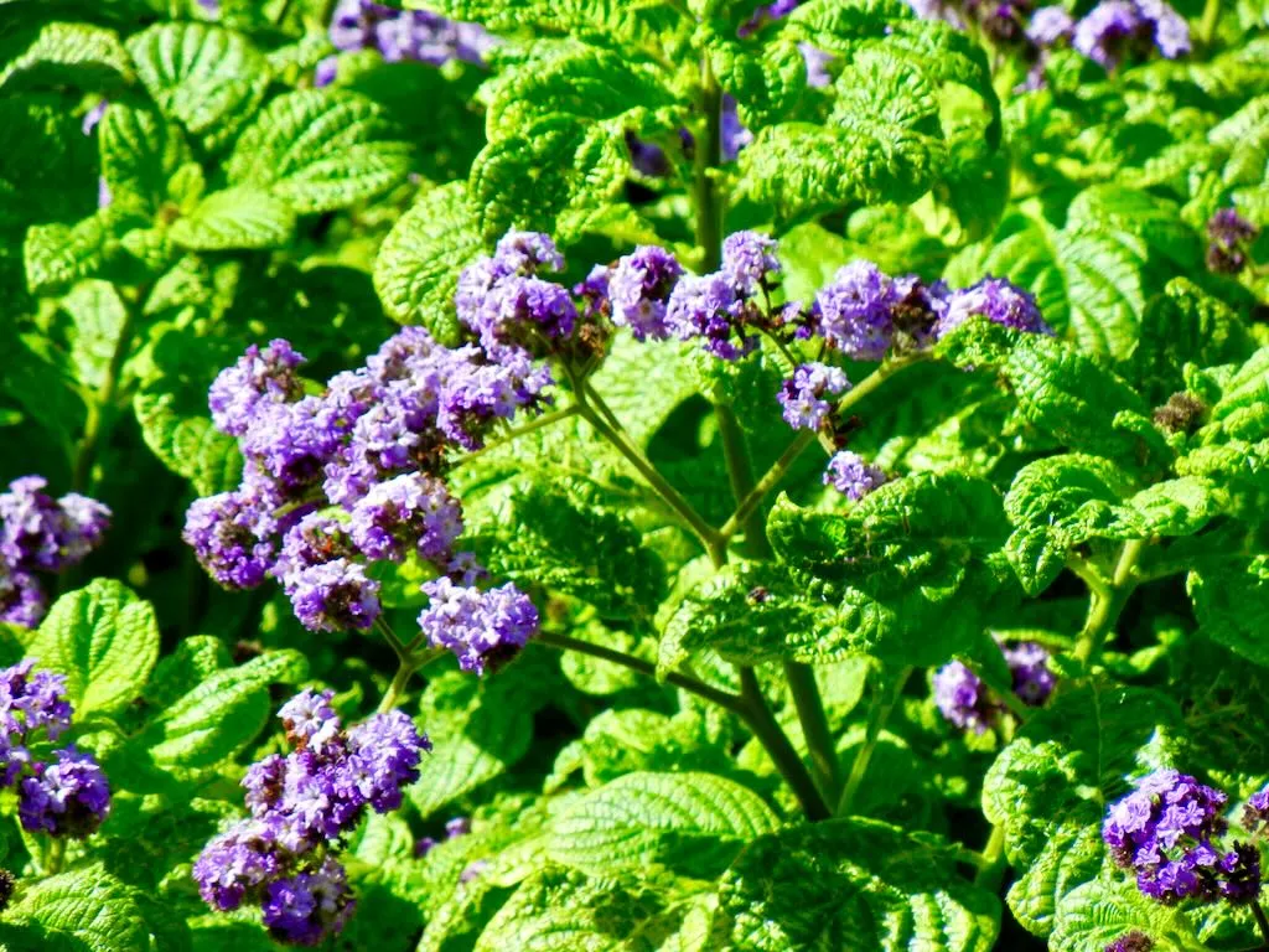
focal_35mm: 300
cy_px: 476
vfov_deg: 5.0
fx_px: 10998
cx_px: 634
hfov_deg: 6.6
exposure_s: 1/357
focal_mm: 54
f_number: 5.6
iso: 160
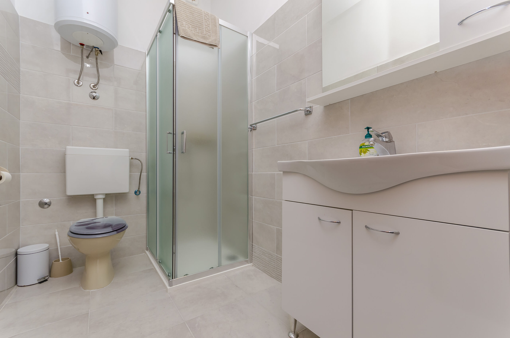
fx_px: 212
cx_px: 255
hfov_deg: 100.5
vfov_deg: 77.1
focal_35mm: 15
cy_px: 169
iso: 200
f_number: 8
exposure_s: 1/100
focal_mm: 10
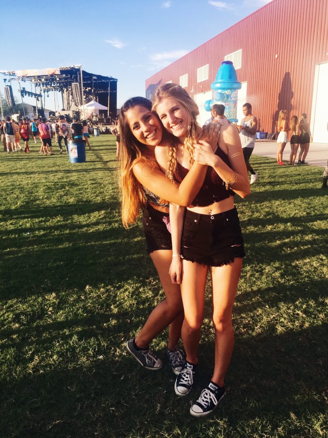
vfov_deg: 61.7
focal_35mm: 29
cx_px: 164
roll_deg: +0.8
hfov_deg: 48.2
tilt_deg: -15.2
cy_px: 219
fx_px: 366
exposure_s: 1/608
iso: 32
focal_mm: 4.15
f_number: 2.2
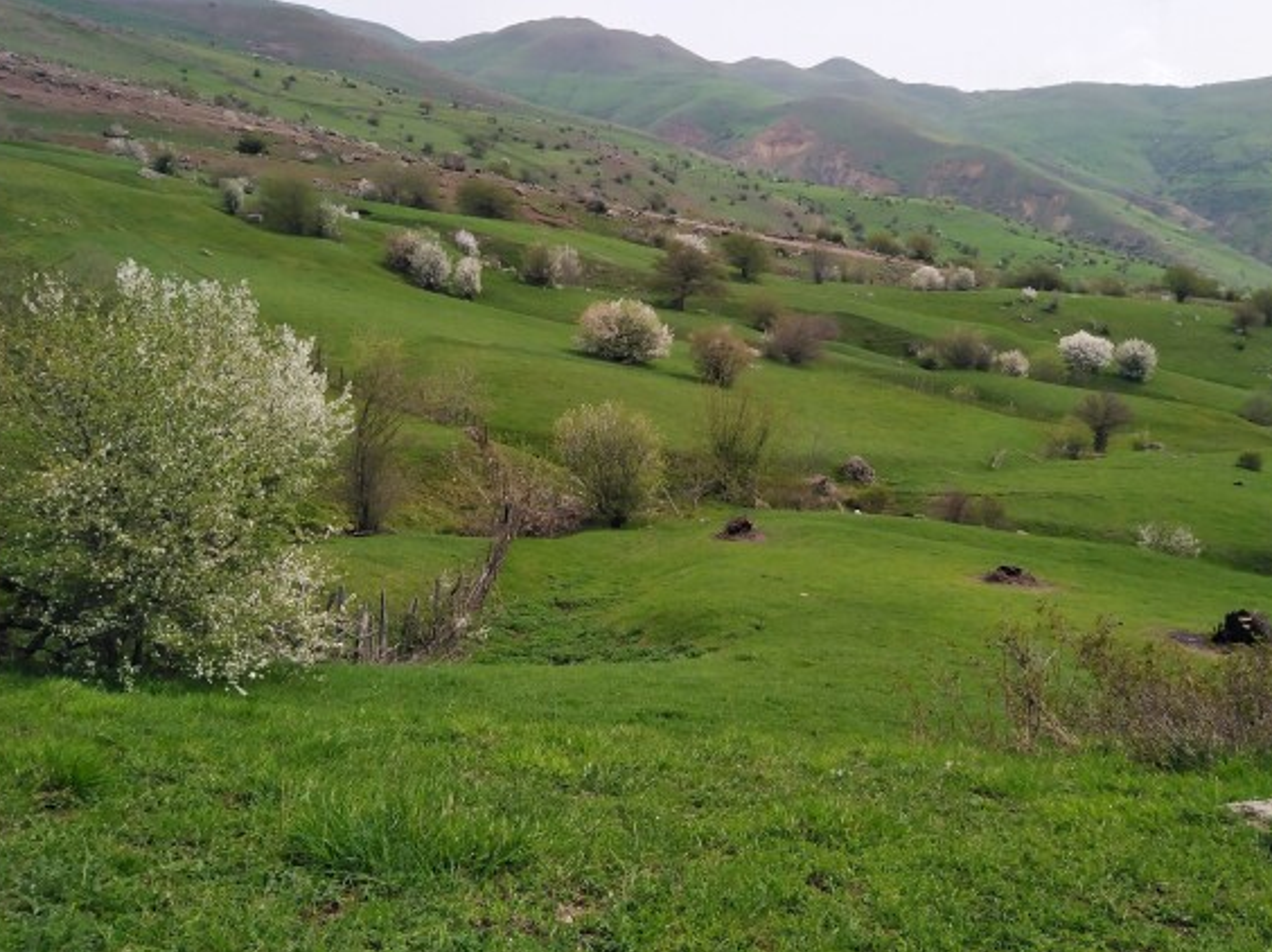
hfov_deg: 63.5
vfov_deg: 49.7
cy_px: 475
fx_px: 1028
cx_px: 655
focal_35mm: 28
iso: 101
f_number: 1.8
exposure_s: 1/2279
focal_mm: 3.59
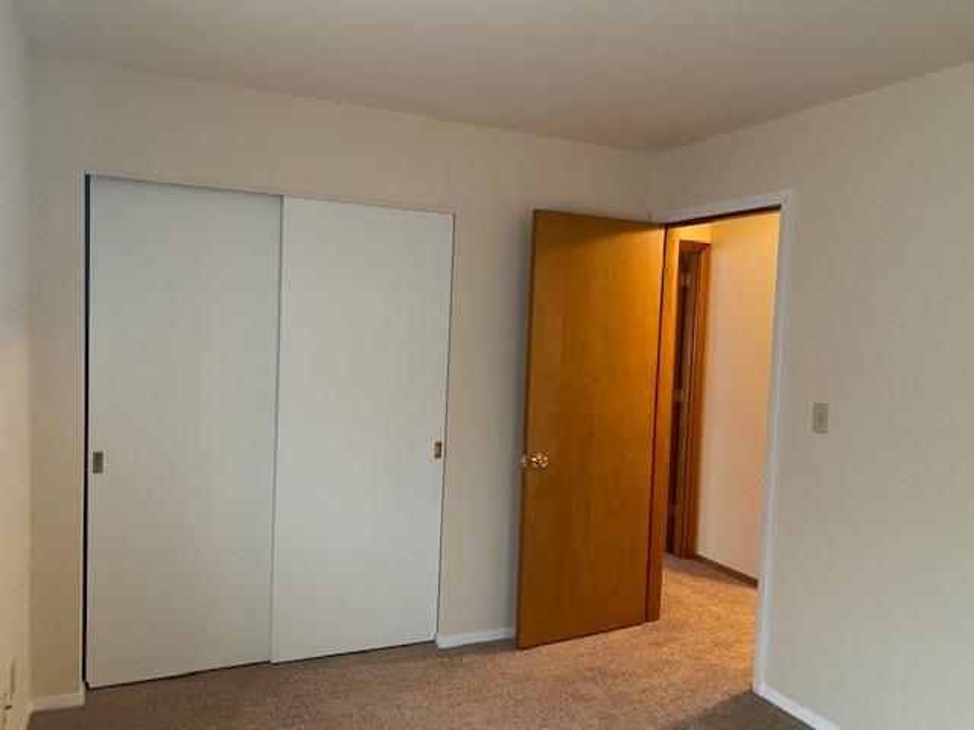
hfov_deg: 67.3
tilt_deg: -2.4
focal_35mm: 26
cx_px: 487
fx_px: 732
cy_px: 365
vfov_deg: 53.1
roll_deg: -3.1
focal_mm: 4.25
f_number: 1.8
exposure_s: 1/30
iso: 640
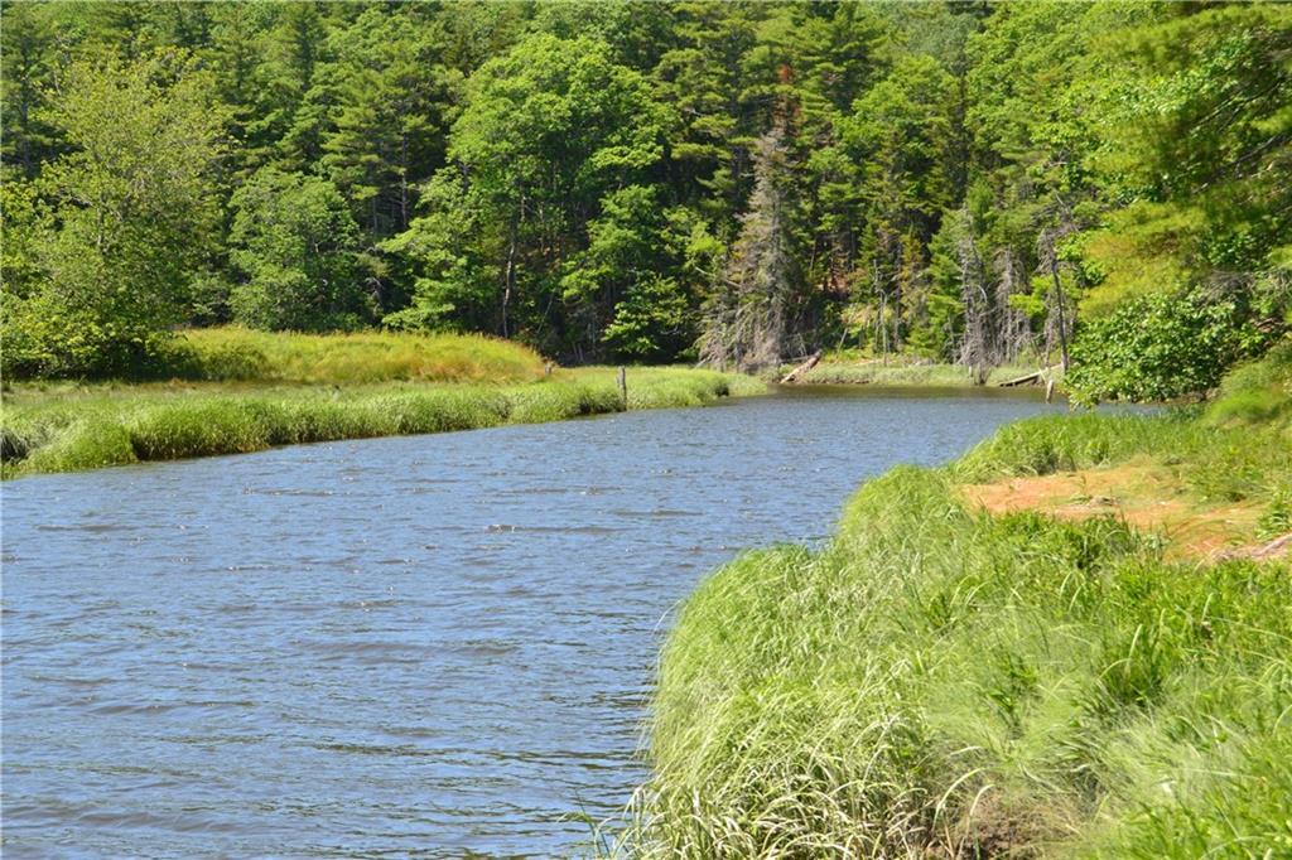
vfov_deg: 16.5
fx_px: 2960
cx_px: 646
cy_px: 430
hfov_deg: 24.6
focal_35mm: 82
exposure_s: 1/250
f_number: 10
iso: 400
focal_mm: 55
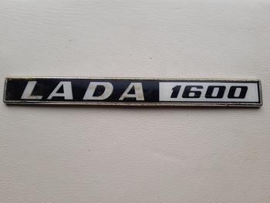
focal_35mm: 26
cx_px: 135
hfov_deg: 67.3
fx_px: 203
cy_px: 102
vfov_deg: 53.1
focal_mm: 3.92
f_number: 1.7
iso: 40
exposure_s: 1/174
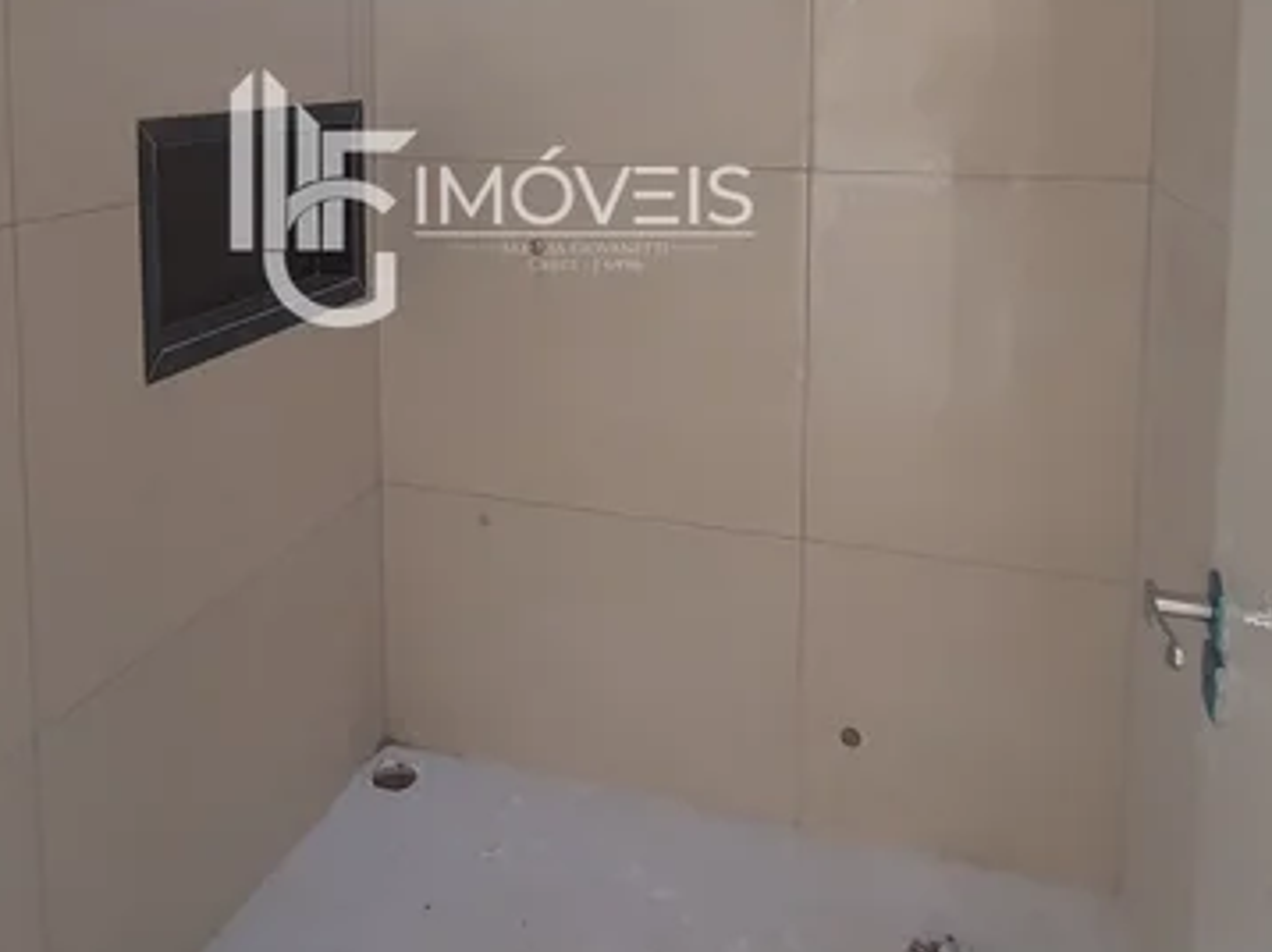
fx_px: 1102
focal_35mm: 30
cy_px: 197
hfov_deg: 59.4
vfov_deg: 44.6
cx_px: 494
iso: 100
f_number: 2.2
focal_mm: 1.74
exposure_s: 1/60
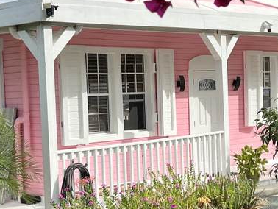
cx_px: 171
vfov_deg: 16.8
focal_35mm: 88
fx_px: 707
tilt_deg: -2.5
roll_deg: +2.1
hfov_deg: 22.2
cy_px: 121
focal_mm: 5.7
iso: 50
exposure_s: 1/3257
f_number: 1.5
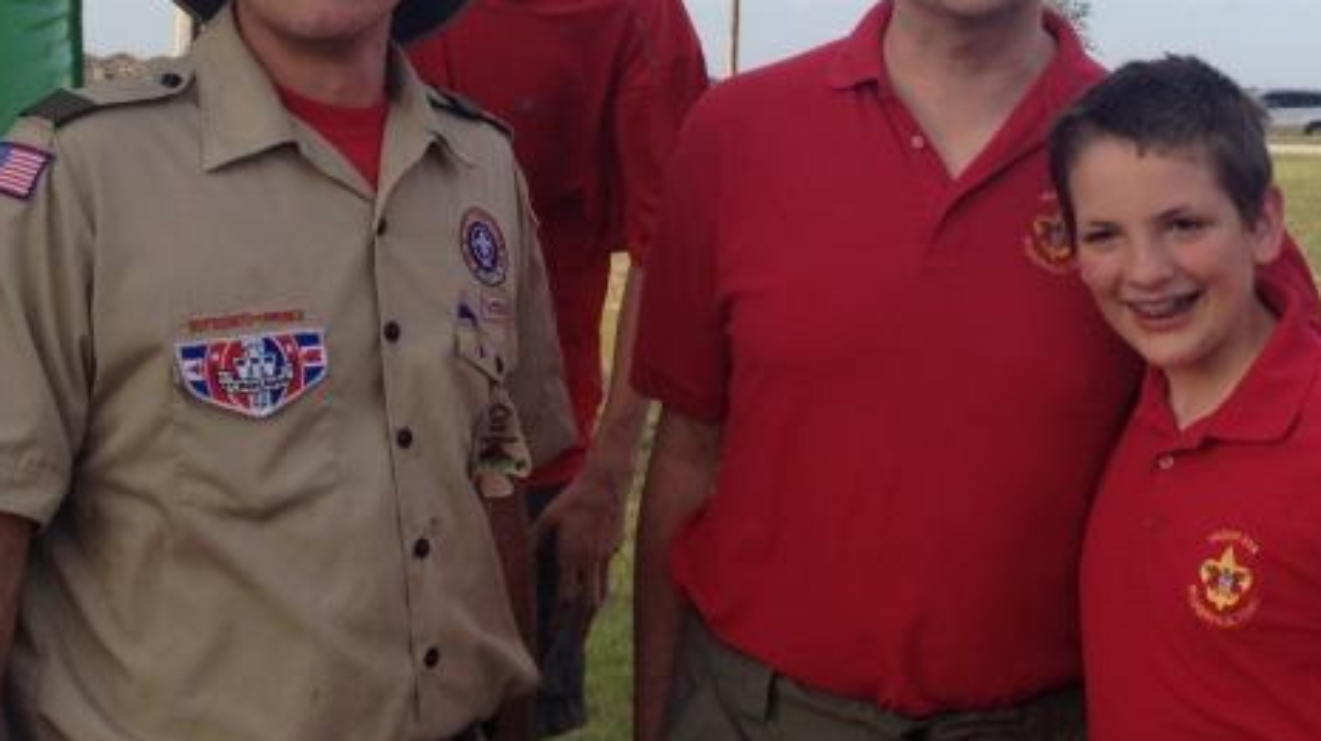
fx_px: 2941
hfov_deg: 25.1
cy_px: 40
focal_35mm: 84
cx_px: 969
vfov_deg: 14.2
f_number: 2.4
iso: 50
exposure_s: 1/442
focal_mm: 4.28
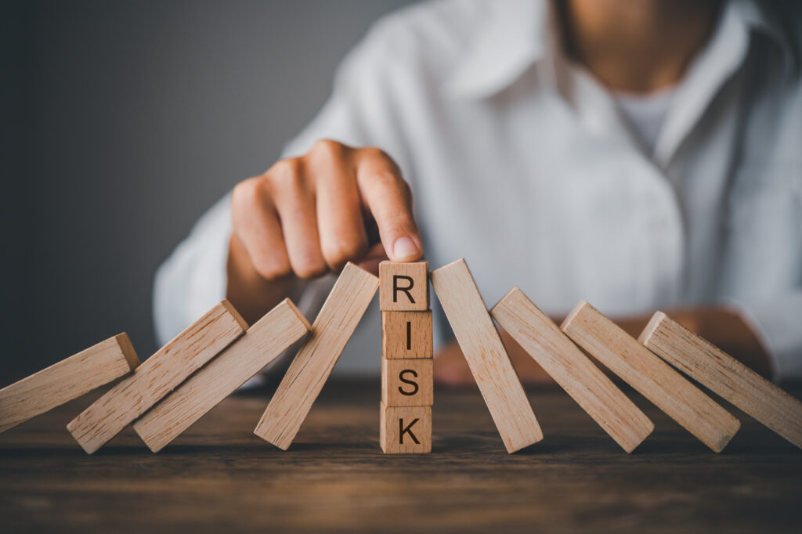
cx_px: 401
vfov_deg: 22.6
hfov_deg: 33.4
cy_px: 267
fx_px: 1336
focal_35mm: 60
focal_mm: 60
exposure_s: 1/90
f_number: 3
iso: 200
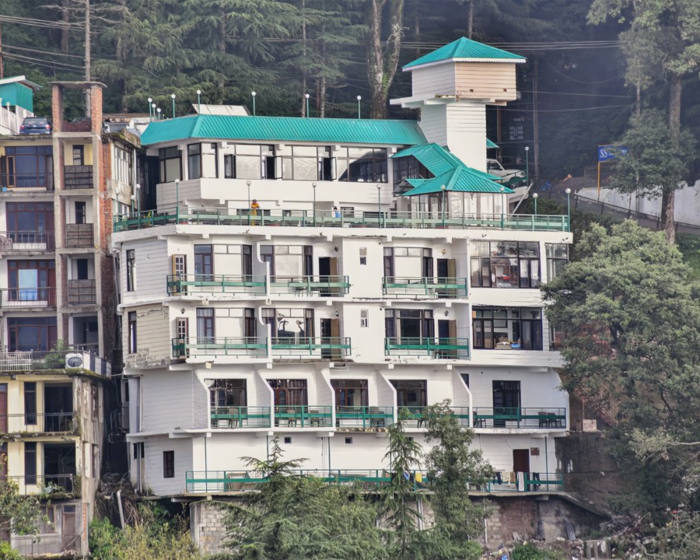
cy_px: 280
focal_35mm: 339
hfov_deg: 5.7
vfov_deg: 4.6
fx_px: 7023
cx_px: 327
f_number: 8
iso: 320
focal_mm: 300
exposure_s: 1/100
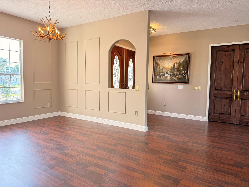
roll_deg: -1.1
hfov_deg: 71.6
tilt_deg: -3.3
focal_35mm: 24
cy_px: 94
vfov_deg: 56.8
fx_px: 173
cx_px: 124
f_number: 1.78
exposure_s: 1/143
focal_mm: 6.76
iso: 100
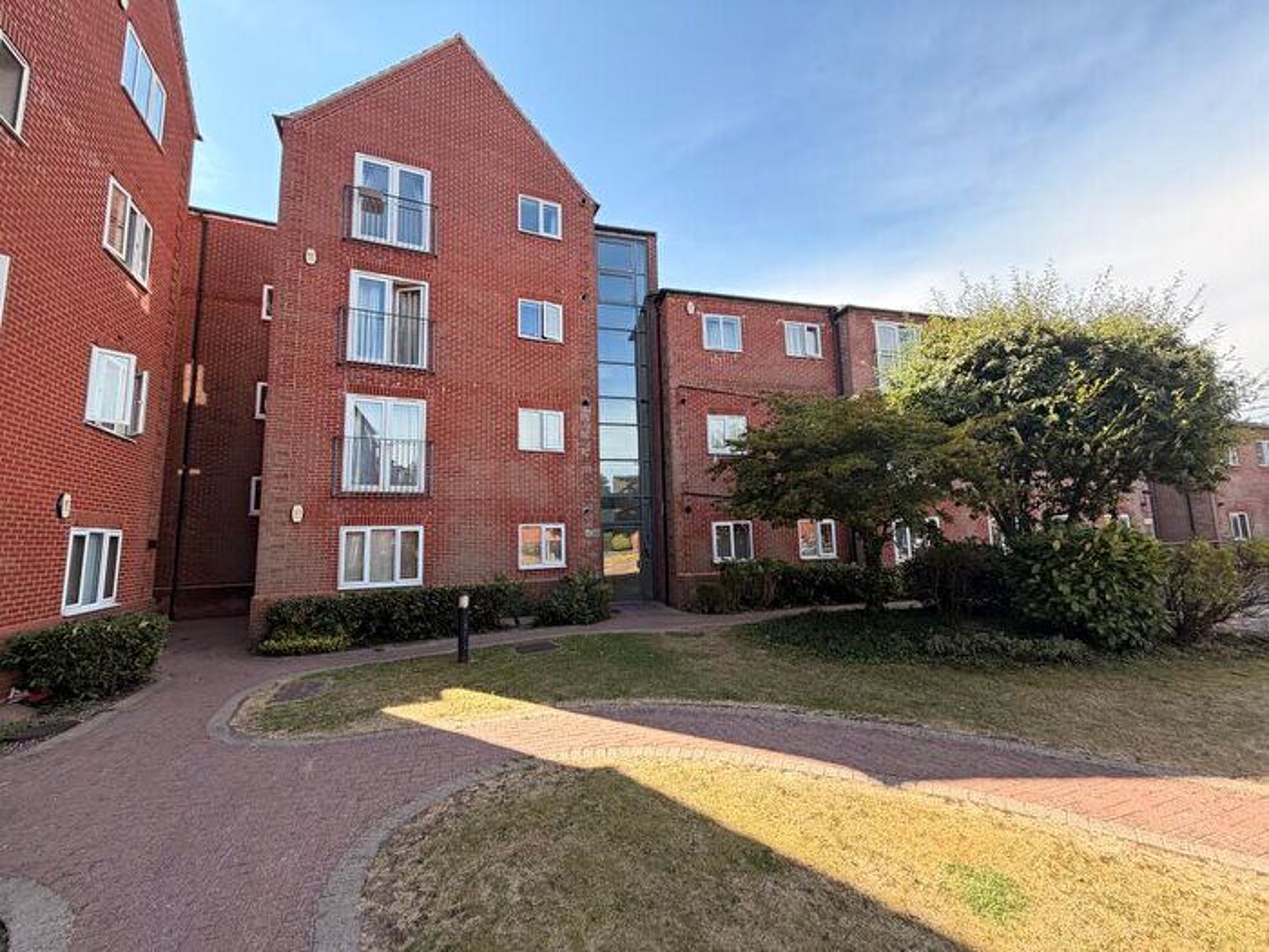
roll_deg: +1.7
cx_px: 634
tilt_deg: +6.7
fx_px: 513
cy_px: 476
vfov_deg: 85.7
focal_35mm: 14
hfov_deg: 102.1
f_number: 2.2
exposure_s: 1/502
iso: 50
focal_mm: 2.22
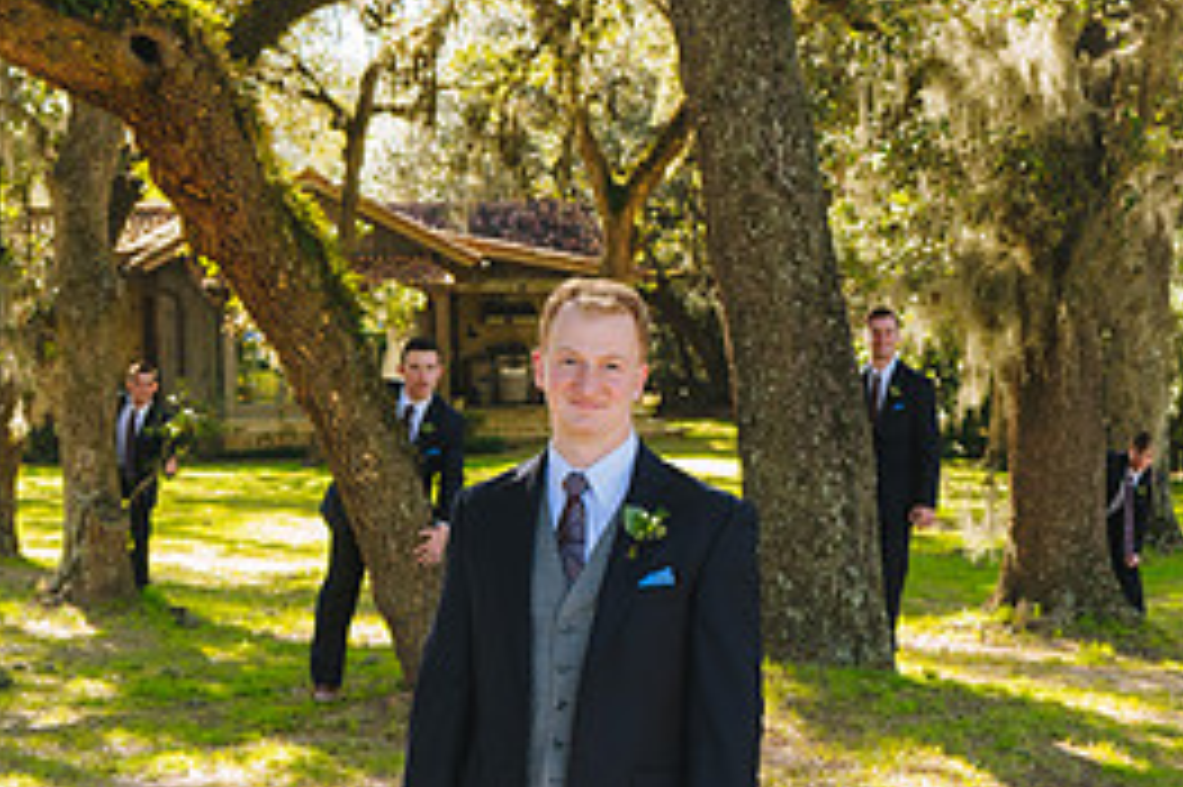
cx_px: 541
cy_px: 783
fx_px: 3054
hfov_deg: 21.9
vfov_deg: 14.5
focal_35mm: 93
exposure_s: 1/160
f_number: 6.3
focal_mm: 35
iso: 400
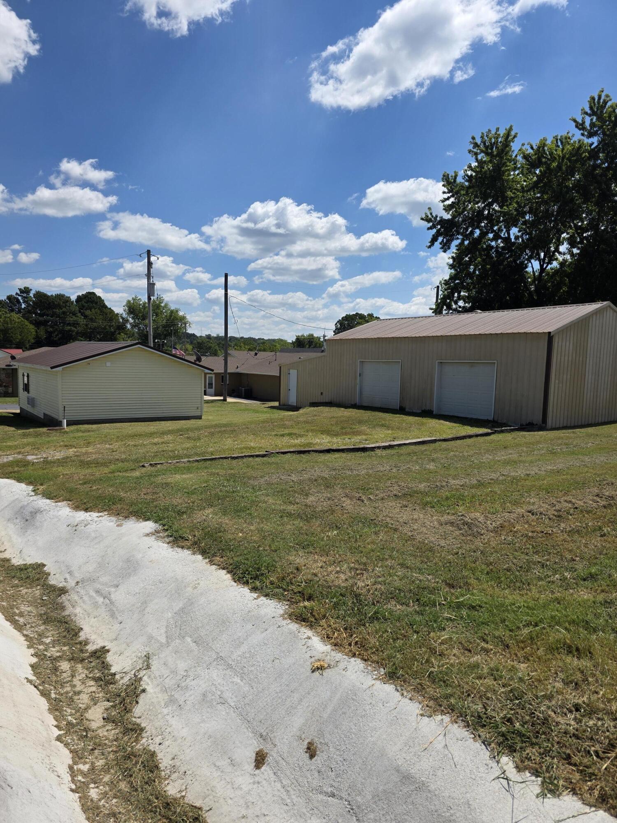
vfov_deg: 73.9
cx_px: 308
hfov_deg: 58.9
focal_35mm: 23
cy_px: 412
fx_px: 547
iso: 64
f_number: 1.7
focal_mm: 6.3
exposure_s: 1/7944
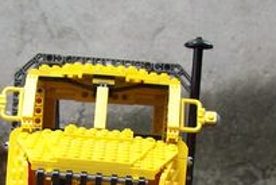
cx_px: 97
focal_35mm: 117
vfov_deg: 11.5
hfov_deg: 17.4
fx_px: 898
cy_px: 235
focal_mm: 6
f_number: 2.7
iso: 80
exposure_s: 1/114
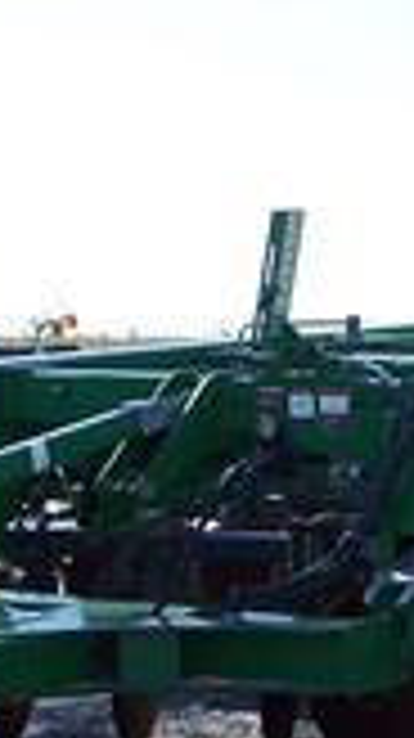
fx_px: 2621
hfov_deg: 9.0
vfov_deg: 15.8
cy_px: 657
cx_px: 364
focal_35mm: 134
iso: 64
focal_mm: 7.8
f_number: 2.8
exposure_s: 1/400
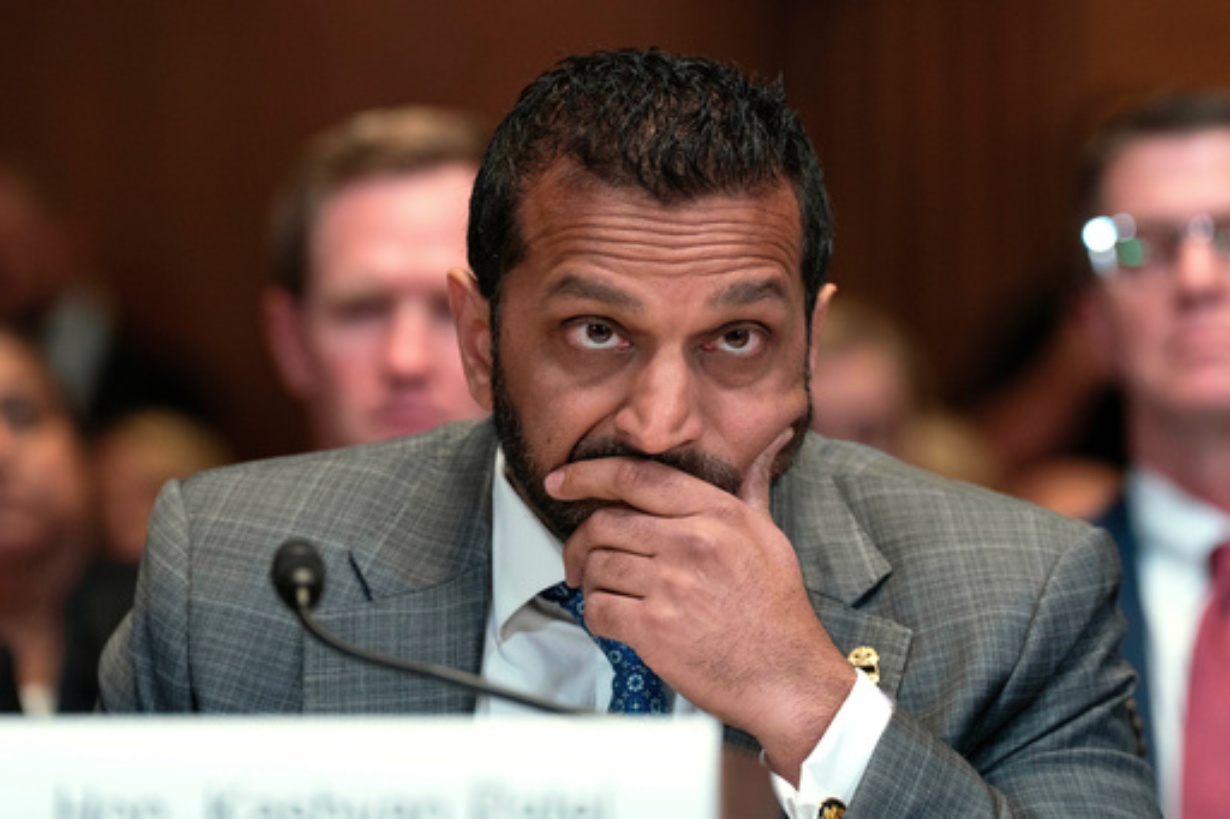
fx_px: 6831
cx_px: 615
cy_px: 410
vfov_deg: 6.9
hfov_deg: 10.3
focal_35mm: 200
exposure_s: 1/250
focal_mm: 200
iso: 2500
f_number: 4
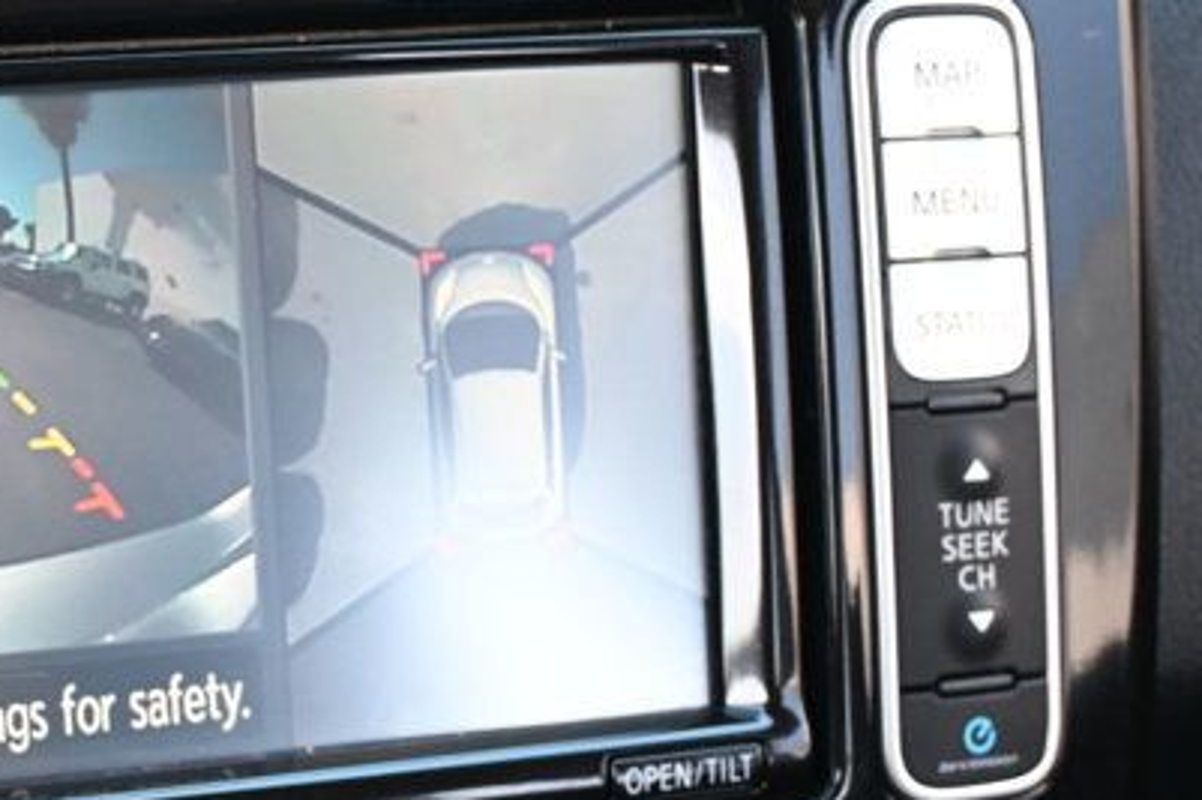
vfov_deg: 18.2
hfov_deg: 25.4
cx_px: -69
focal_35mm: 75
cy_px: 518
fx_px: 2491
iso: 900
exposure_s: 1/125
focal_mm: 19.5
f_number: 3.8
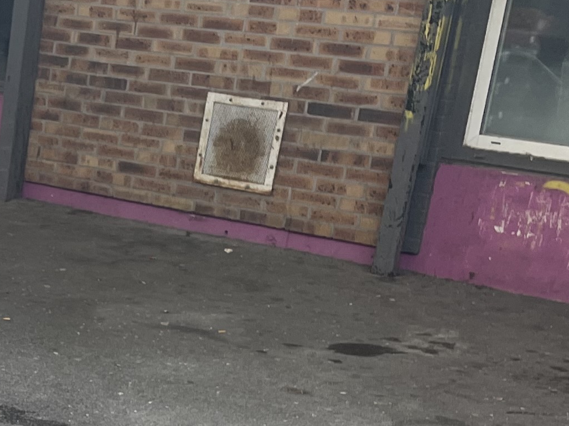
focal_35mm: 102
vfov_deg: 14.0
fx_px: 1677
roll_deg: -1.6
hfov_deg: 16.9
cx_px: -353
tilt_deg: -20.9
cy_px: 539
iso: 32
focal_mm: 4.2
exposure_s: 1/152
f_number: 1.6
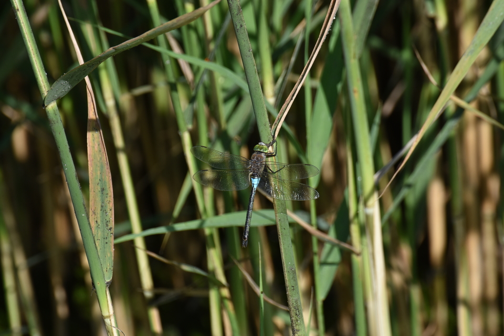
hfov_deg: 4.6
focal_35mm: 450
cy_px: 168
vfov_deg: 3.1
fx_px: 6300
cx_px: 252
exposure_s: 1/1000
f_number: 8
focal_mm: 300
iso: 450
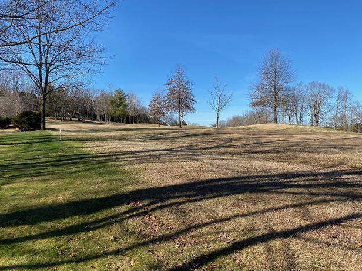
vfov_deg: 51.4
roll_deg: -0.9
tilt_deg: +1.4
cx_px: 185
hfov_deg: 65.3
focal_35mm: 27
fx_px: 282
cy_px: 133
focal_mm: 4.25
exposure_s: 1/1996
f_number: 1.8
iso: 32
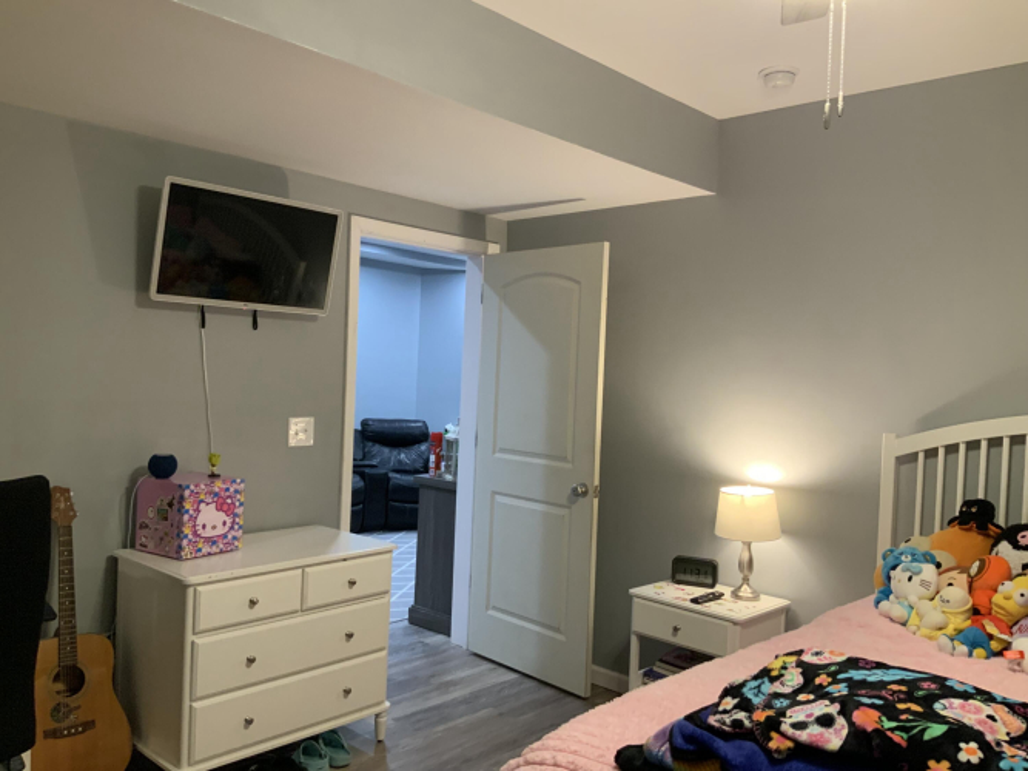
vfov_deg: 48.2
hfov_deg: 61.7
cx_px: 514
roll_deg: -1.4
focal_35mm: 29
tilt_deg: -1.2
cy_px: 386
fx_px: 861
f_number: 1.8
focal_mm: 3
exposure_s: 1/60
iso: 200
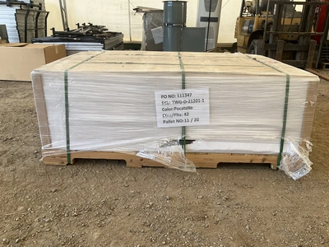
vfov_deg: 48.2
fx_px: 276
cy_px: 124
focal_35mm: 29
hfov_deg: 61.7
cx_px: 164
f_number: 1.8
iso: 20
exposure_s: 1/122
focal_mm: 3
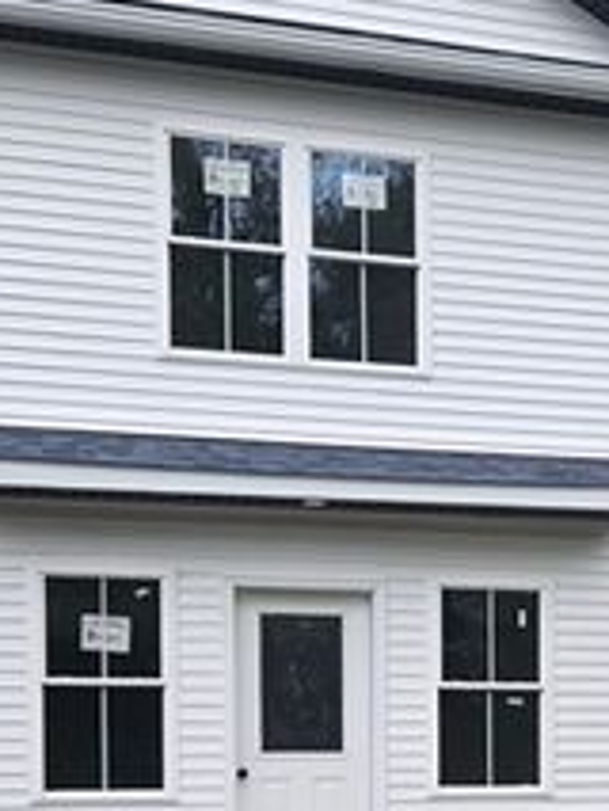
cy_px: 779
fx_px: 1687
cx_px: 567
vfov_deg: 25.9
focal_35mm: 72
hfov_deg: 20.0
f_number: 1.8
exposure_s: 1/2000
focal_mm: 5.4
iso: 160
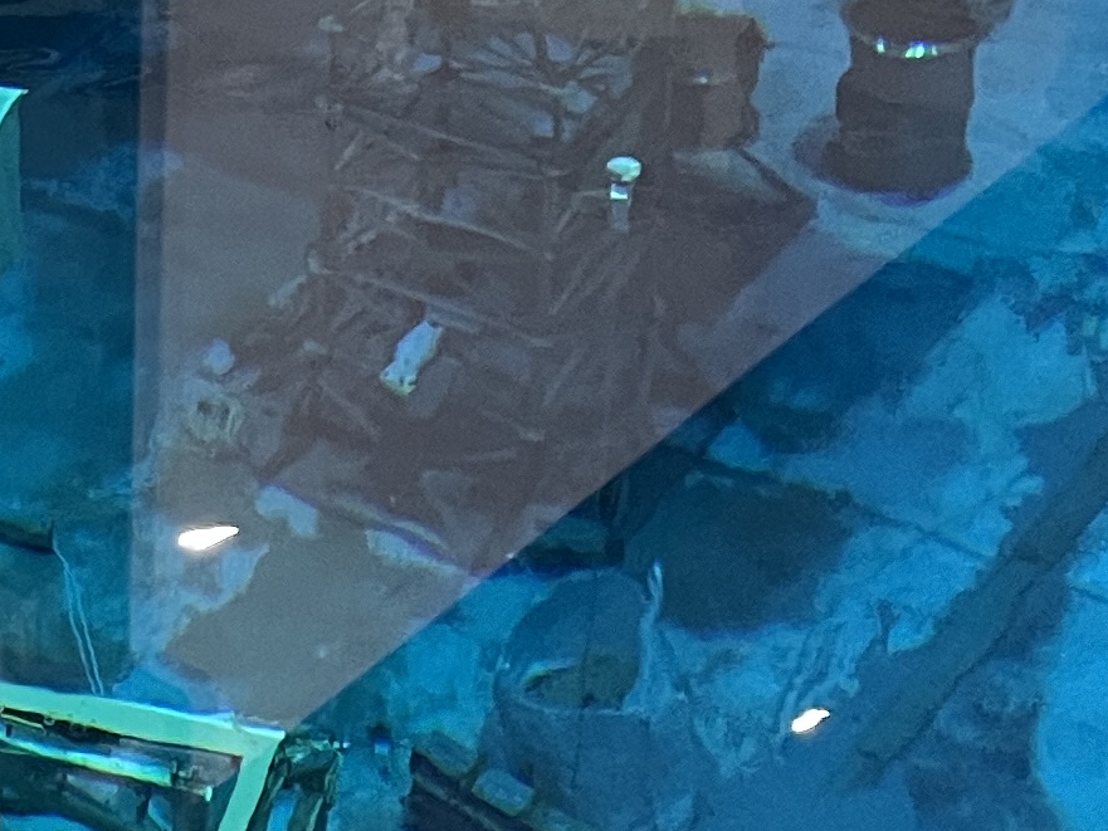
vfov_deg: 12.4
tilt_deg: -24.5
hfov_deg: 14.5
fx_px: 3810
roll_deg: +5.4
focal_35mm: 119
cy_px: 264
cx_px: -917
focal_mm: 5.1
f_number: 1.6
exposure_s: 1/60
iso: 250
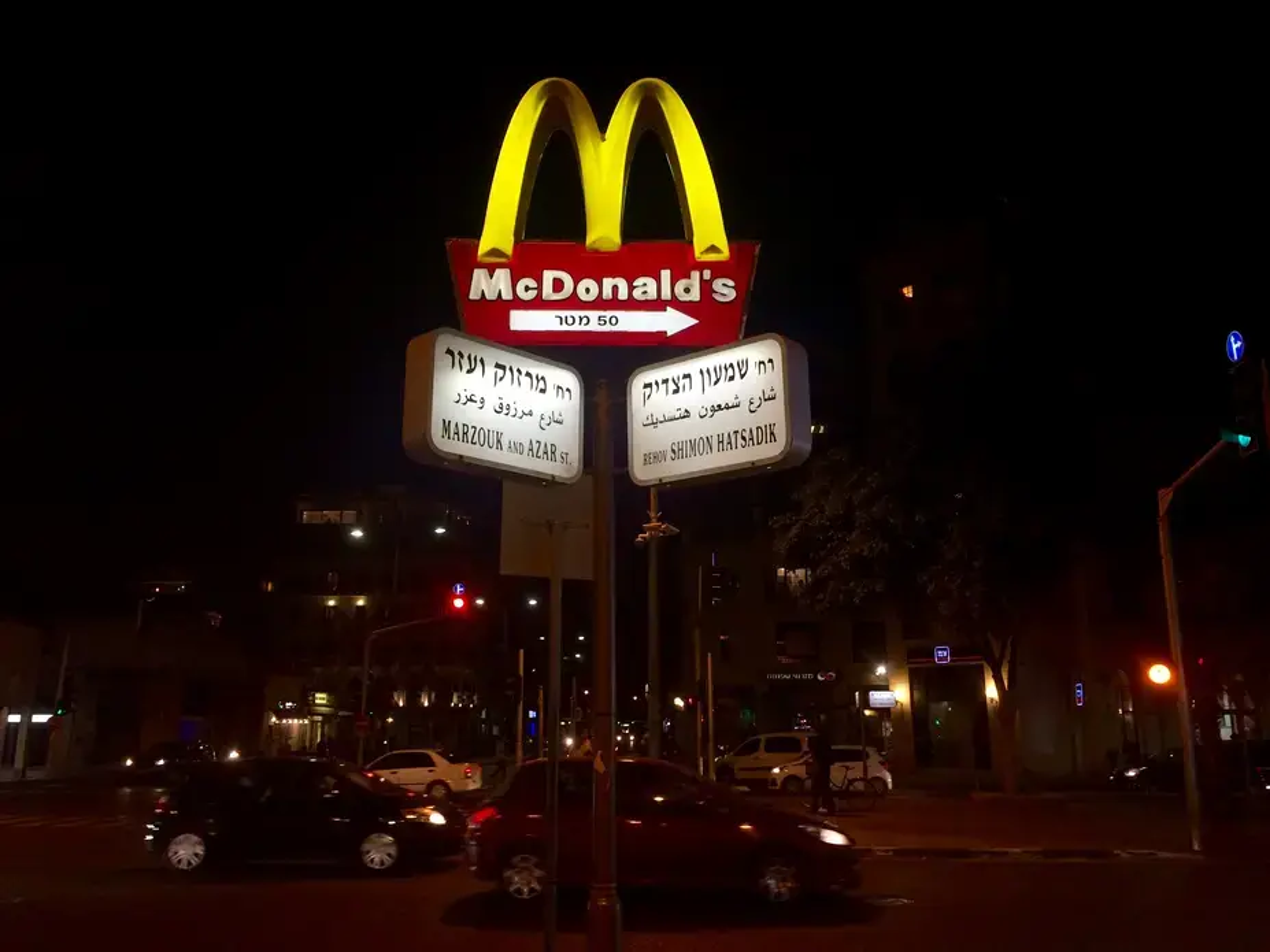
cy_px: 476
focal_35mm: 29
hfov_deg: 61.7
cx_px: 635
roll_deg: +1.7
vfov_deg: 48.2
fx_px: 1064
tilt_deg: +14.7
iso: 80
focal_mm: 4.15
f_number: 2.2
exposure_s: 1/33
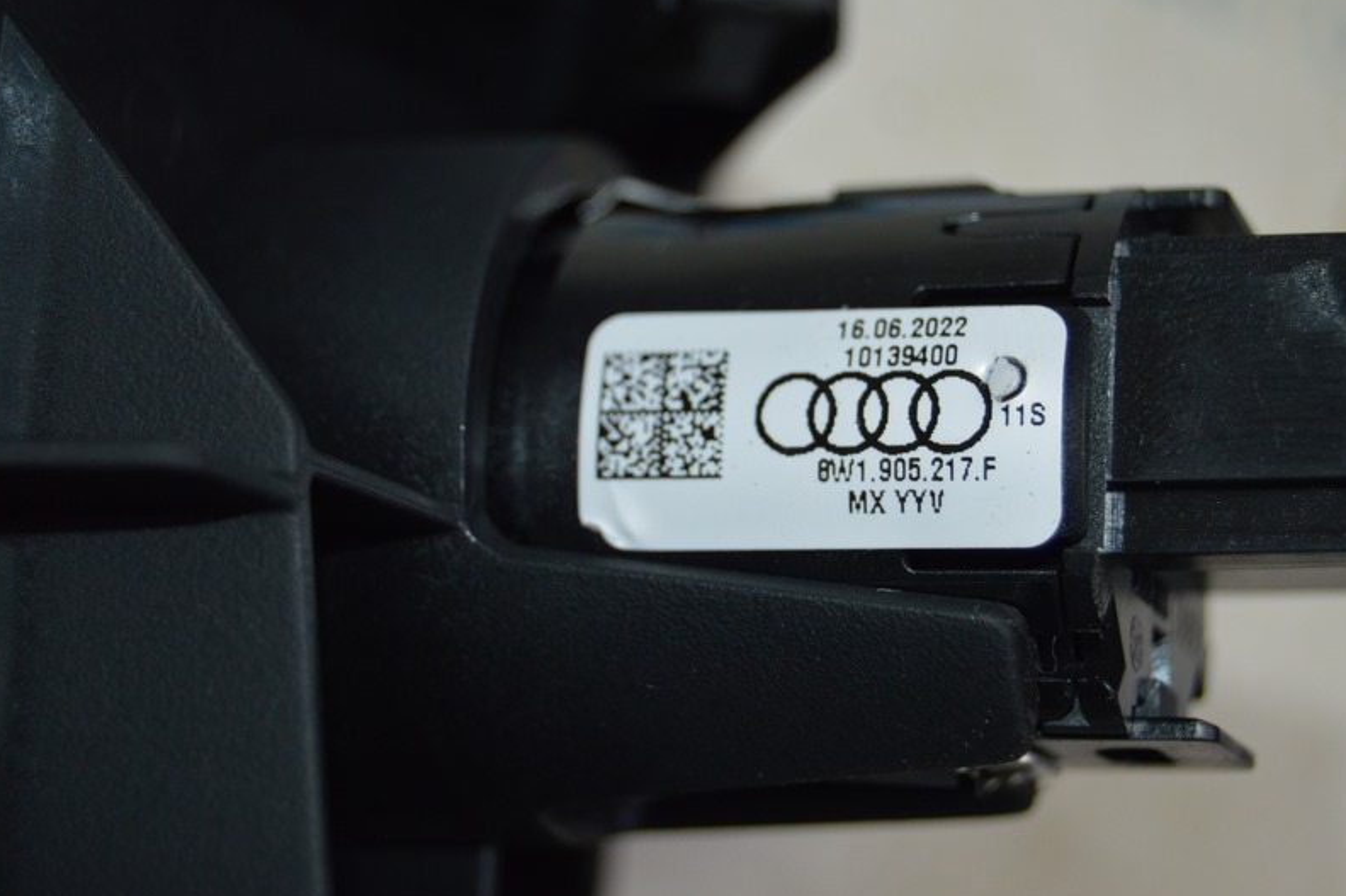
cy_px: 353
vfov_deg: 12.8
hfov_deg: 19.2
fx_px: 3985
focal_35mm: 107
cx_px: 768
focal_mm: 55
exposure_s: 1/60
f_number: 5.6
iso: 560
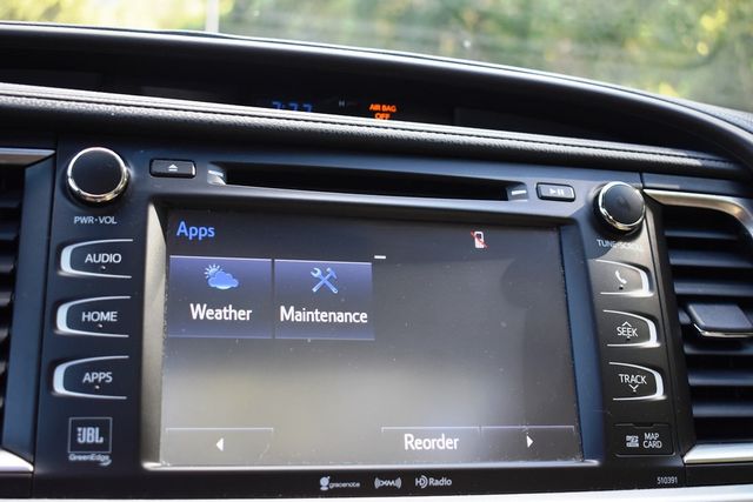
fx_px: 973
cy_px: 251
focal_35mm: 46
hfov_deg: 42.3
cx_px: 376
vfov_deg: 29.0
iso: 800
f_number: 4.2
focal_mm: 31
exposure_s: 1/250
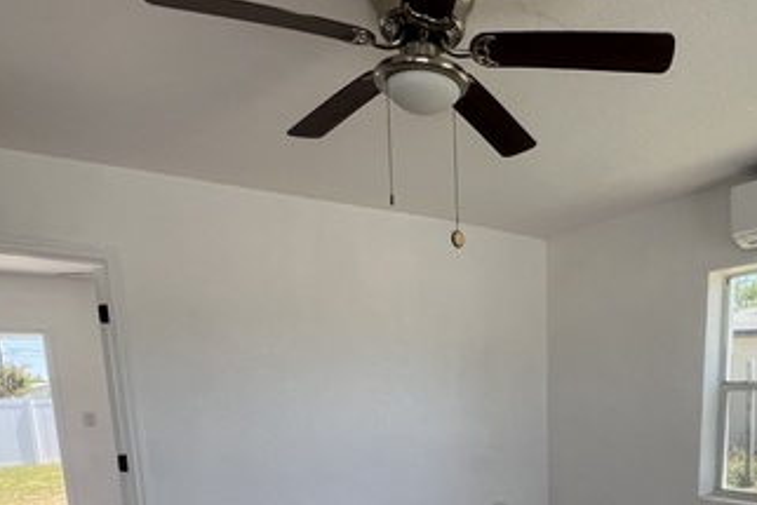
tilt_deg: -11.5
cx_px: 497
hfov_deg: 64.0
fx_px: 589
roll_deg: +1.6
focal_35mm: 28
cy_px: 510
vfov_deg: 40.4
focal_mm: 1.57
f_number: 1.8
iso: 32
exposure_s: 1/266
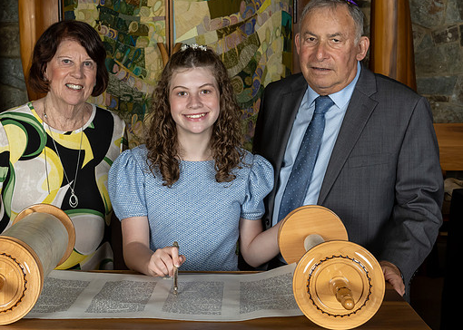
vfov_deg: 22.5
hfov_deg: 31.1
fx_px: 828
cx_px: 171
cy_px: 137
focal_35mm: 63
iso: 640
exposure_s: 1/200
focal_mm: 32
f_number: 8
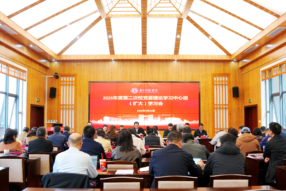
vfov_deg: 46.4
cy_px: 96
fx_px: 222
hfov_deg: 65.5
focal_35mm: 28
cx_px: 143
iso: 2000
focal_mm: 28
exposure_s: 1/160
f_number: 5.6
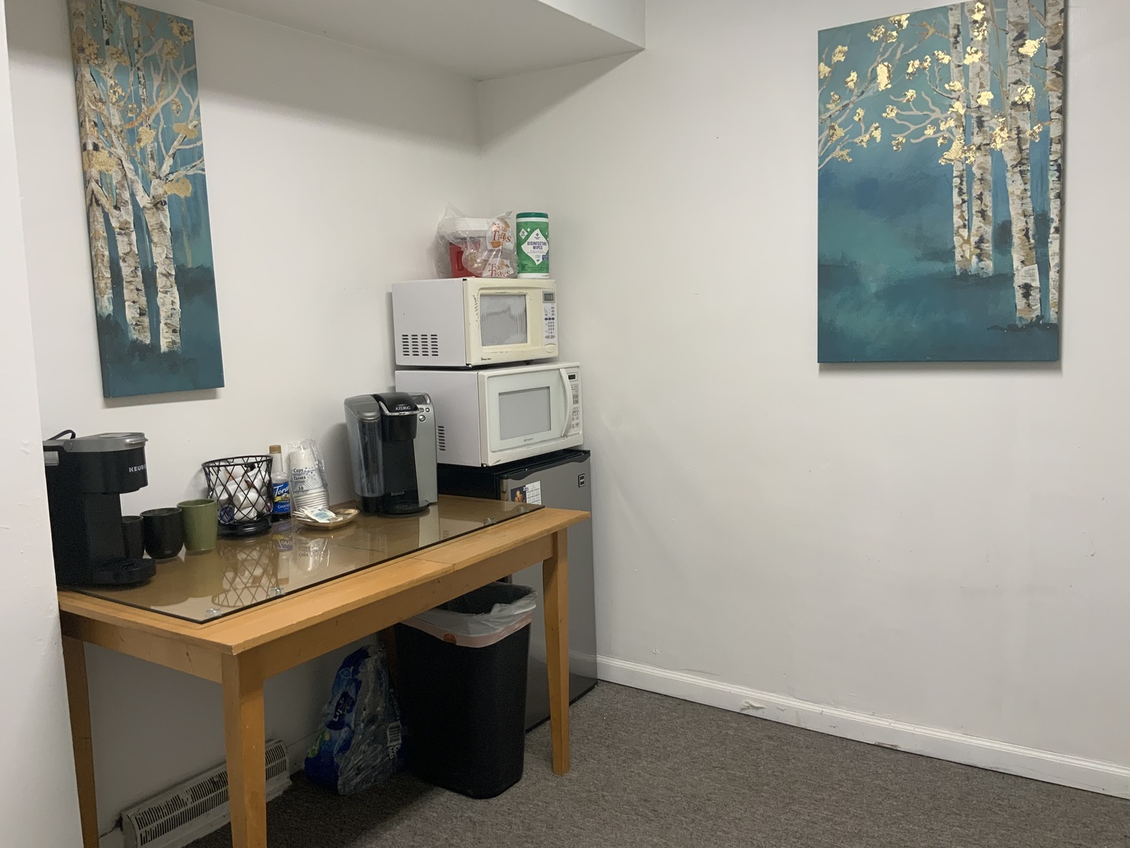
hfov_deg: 61.7
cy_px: 424
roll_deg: +2.2
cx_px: 565
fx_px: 947
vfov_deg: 48.2
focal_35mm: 29
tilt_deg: -5.7
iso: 64
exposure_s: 1/60
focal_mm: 3
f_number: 1.8
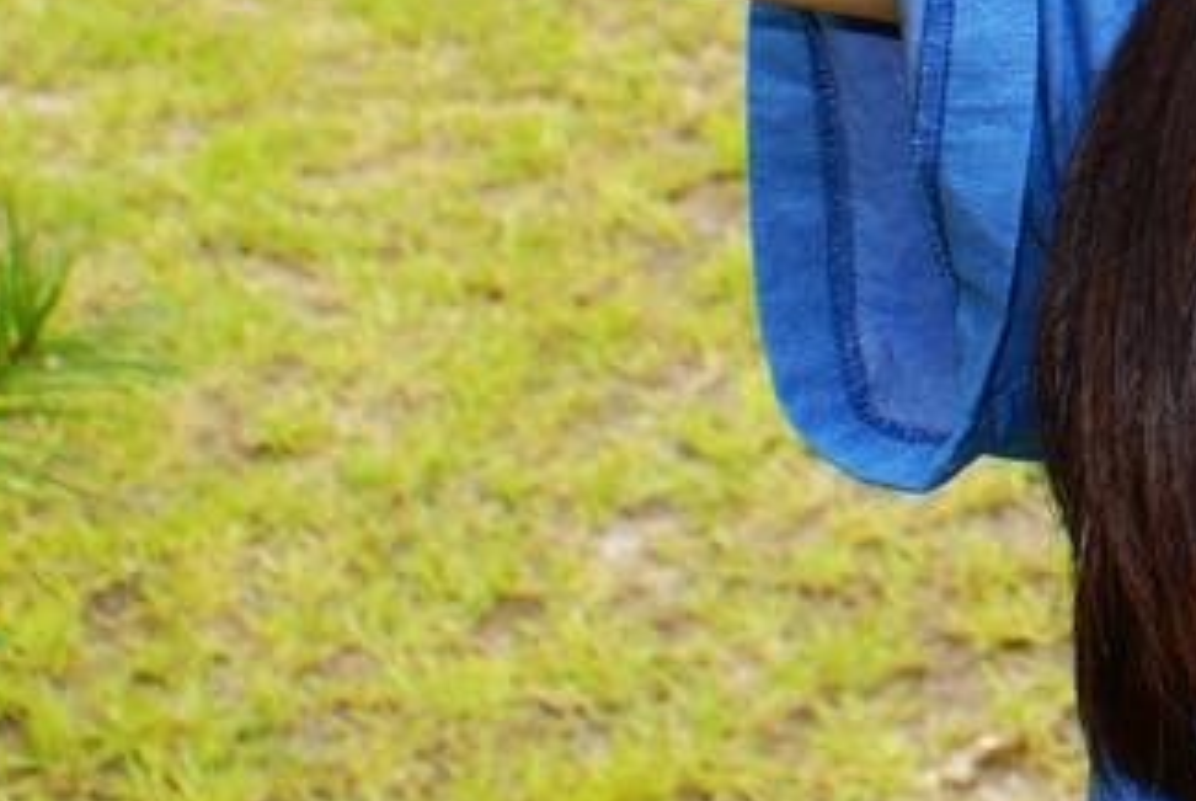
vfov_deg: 8.7
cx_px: 2075
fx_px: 5123
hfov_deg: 12.3
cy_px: -535
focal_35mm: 154
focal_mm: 26
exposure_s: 1/125
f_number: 5.6
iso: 100
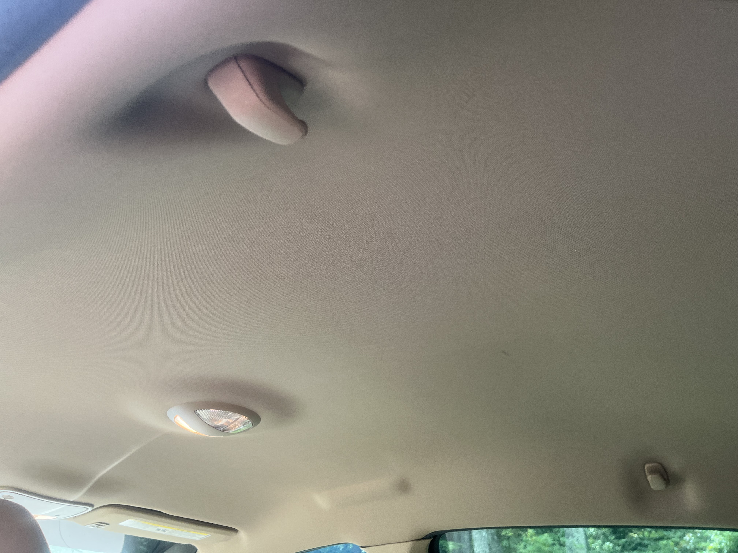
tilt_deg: +27.5
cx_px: 369
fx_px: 554
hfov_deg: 67.3
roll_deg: +0.5
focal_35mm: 26
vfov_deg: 53.1
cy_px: 276
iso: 100
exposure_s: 1/121
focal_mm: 5.1
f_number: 1.6
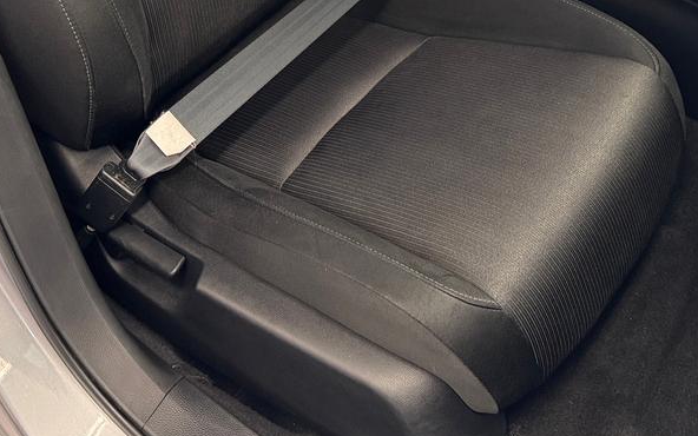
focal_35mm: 55
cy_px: -95
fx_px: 1046
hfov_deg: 36.9
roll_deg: -3.2
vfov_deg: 21.7
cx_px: 388
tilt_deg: -33.9
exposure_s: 1/60
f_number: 1.78
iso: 400
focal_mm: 6.76
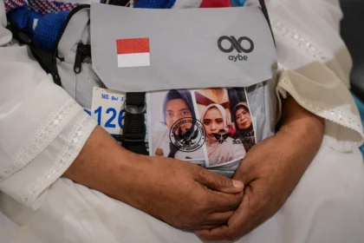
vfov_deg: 10.2
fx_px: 1365
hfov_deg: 15.2
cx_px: 182
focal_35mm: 135
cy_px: 122
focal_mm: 135
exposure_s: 1/200
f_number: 3.5
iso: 2000
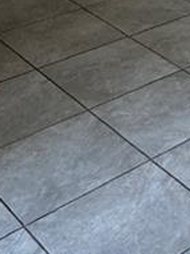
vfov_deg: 21.5
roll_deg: -4.1
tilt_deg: -24.3
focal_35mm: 88
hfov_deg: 14.3
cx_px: 368
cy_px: -3
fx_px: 645
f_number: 2.2
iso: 200
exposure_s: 1/99
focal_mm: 2.22
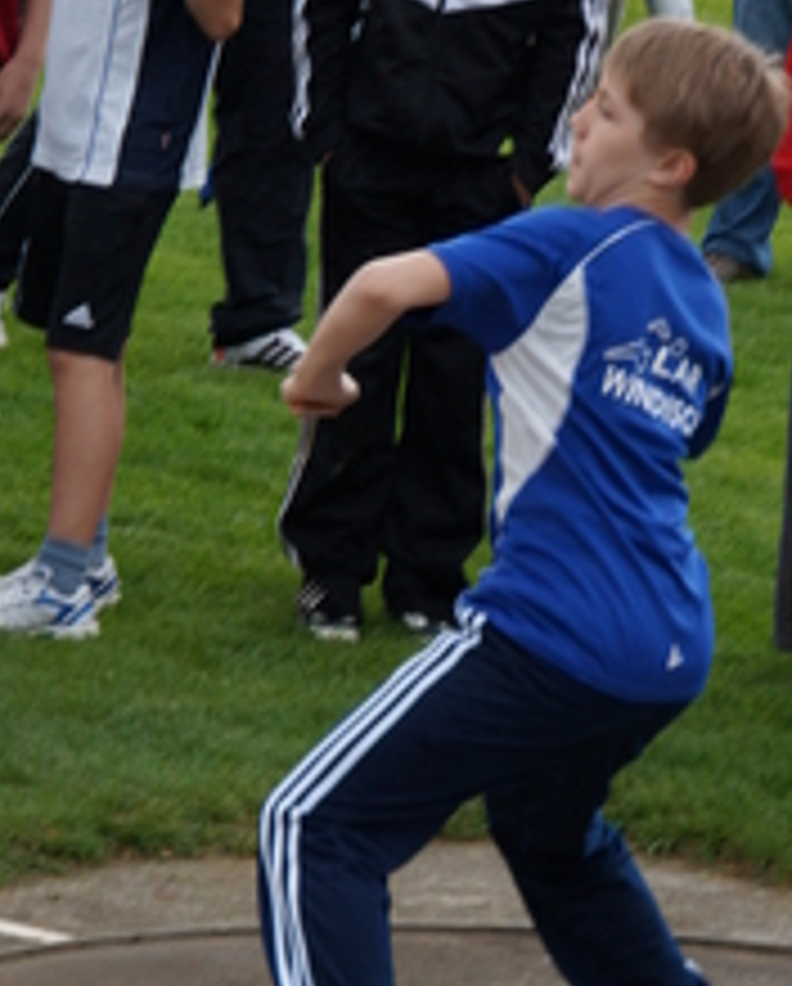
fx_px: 8595
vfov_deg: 6.6
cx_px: 425
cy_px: 630
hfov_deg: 5.3
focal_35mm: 294
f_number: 7.1
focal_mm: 85
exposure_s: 1/200
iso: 400
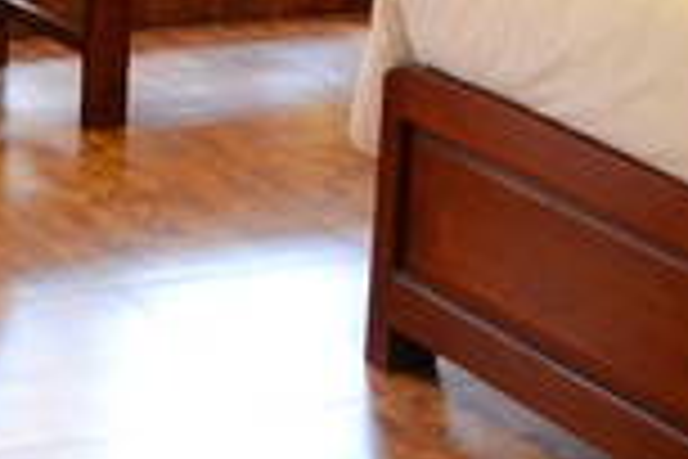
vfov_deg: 10.2
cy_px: -297
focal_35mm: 129
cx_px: -270
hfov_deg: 15.0
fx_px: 2465
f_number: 5.6
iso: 1250
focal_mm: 22
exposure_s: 1/20
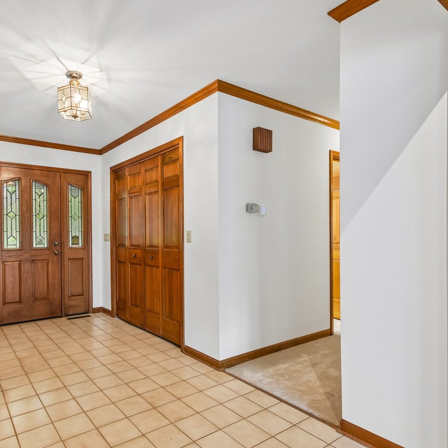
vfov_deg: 74.8
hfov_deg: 72.7
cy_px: 230
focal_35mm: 20
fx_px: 293
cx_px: 151
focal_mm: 10
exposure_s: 1/8
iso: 400
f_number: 8
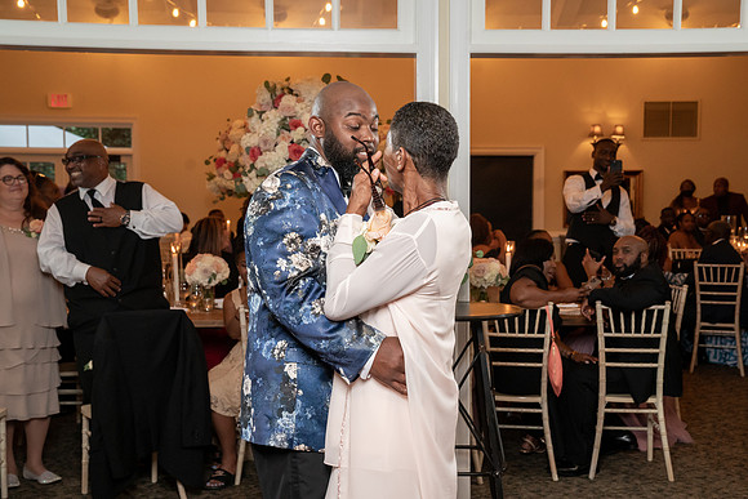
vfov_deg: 28.4
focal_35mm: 47
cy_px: 242
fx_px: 986
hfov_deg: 41.5
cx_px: 385
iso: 4000
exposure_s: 1/200
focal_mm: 46
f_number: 5.6
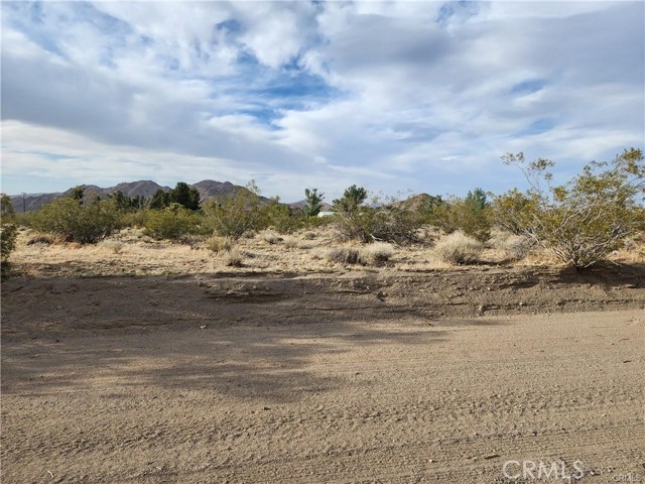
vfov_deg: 58.9
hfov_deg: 73.9
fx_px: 429
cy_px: 242
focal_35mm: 23
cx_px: 322
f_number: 1.8
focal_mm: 6.4
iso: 12
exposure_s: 1/885
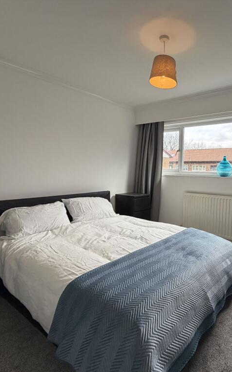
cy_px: 187
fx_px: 202
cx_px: 175
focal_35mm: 20
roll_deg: -1.4
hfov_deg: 56.6
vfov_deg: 85.1
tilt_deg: -4.2
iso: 125
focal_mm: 2.22
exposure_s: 1/121
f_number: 2.2
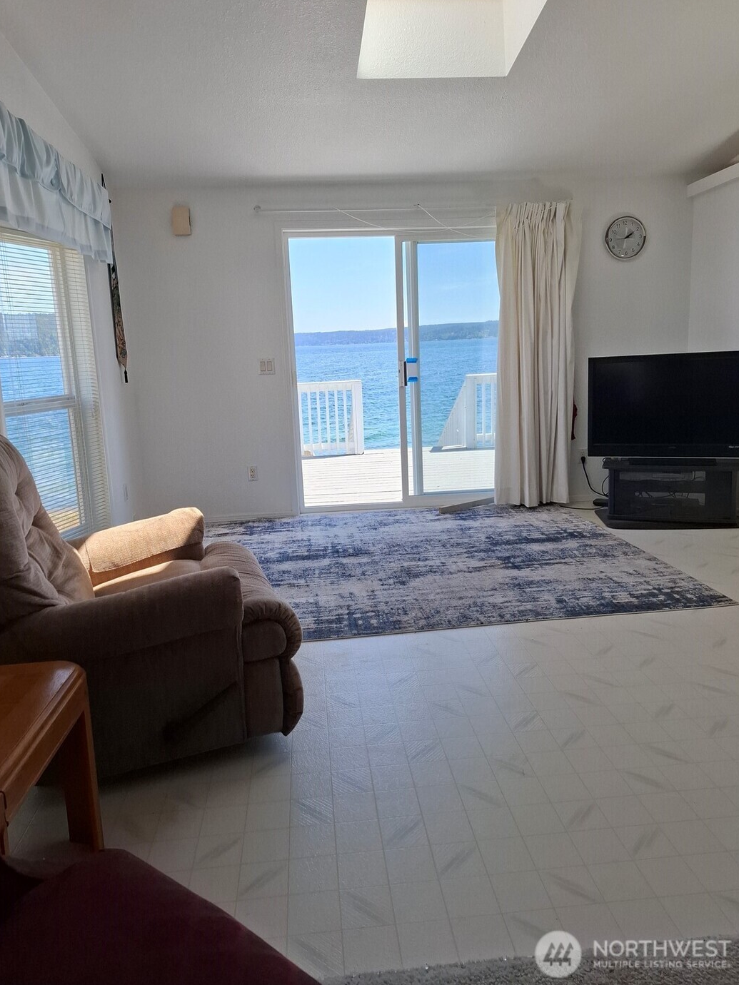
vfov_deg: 71.6
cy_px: 473
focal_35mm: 24
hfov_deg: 56.8
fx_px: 683
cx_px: 368
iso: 50
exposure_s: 1/677
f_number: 1.8
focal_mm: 5.54
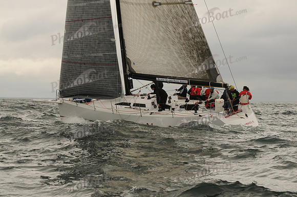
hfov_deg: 19.5
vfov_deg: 13.0
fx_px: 865
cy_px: 98
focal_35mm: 105
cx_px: 148
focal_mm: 70
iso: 200
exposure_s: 1/640
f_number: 6.3
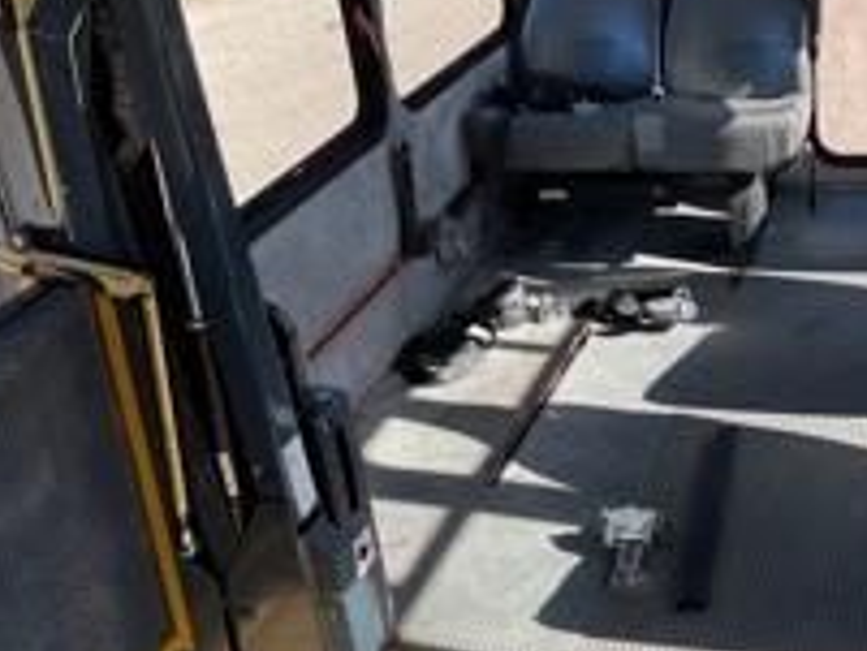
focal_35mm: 52
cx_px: 729
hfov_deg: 35.3
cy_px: 306
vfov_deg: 28.1
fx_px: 1303
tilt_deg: -27.0
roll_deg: +3.3
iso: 25
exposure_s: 1/120
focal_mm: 3
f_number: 1.8
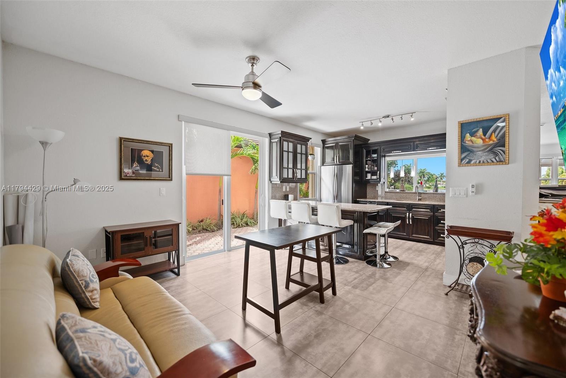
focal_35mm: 14
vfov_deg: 81.2
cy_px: 189
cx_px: 283
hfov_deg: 104.2
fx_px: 220
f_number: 2.8
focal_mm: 14
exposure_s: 1/13
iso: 360
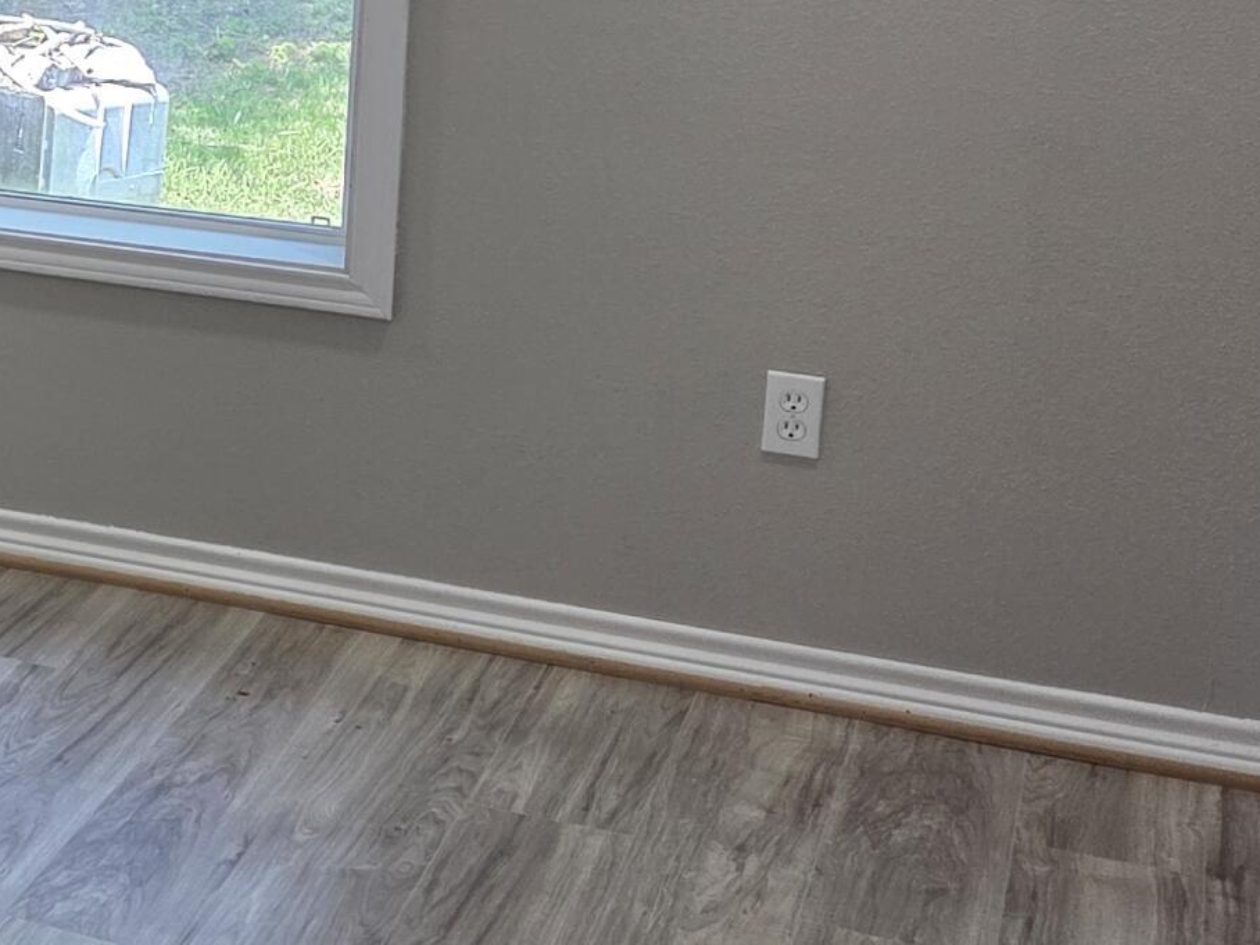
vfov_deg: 19.1
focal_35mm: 76
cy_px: 142
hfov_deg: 22.0
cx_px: -547
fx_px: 2766
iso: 125
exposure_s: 1/120
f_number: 1.8
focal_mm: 5.4
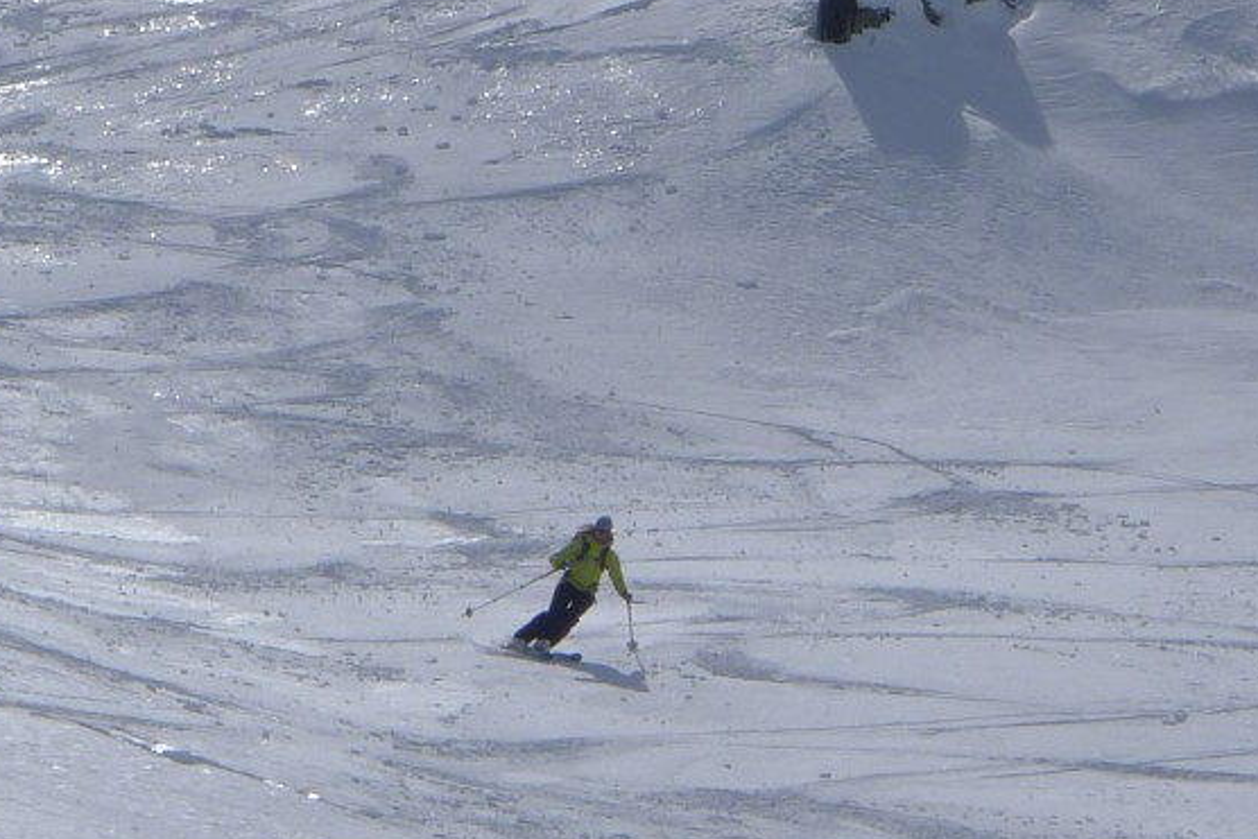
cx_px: 818
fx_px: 9052
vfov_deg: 5.3
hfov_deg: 7.9
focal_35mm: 259
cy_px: 253
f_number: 8
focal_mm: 19.2
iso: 80
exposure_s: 1/1300
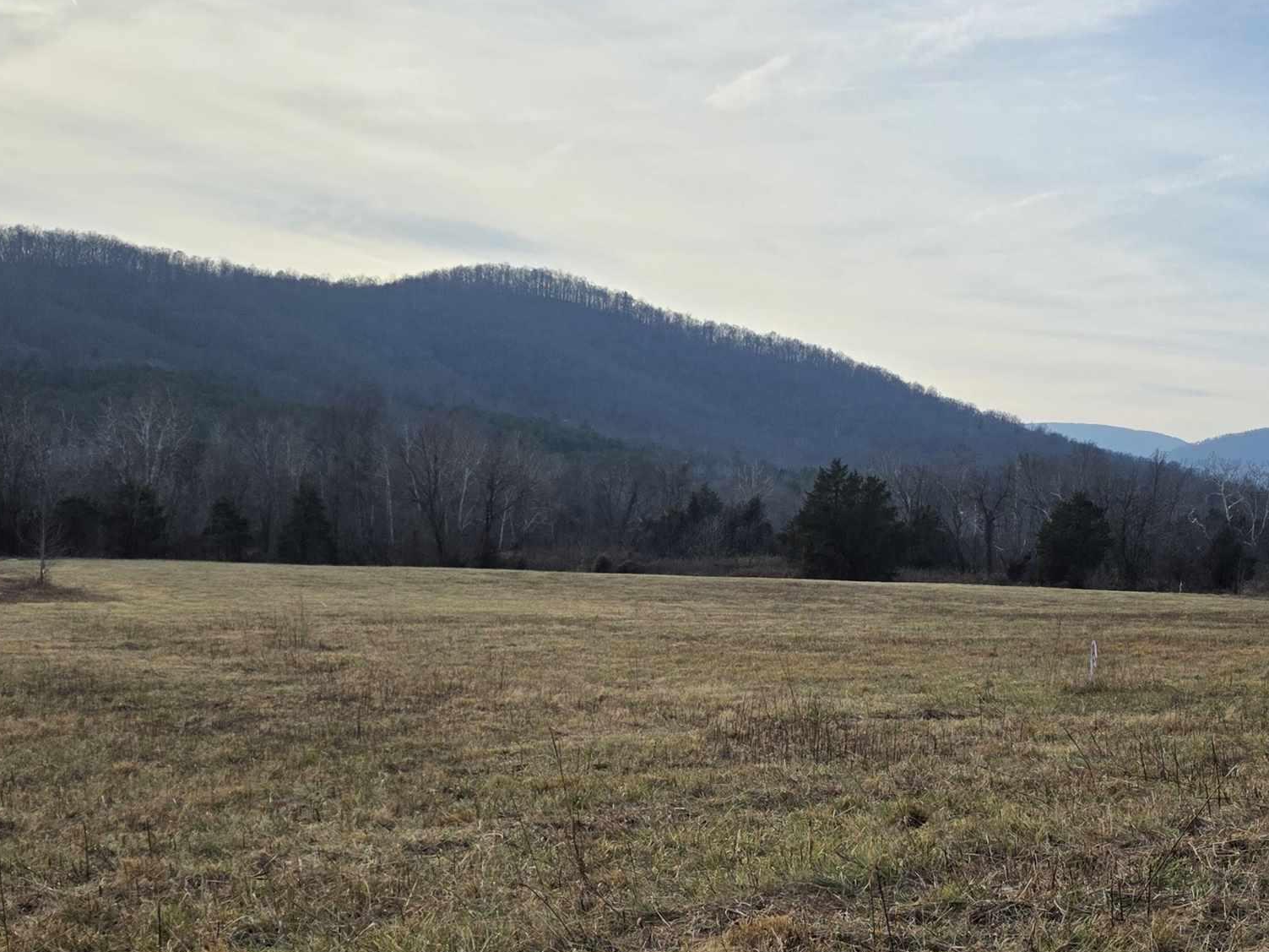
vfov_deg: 30.6
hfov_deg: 40.4
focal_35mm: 47
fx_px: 1723
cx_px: 719
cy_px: 654
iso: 80
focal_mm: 6.3
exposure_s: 1/6355
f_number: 1.7
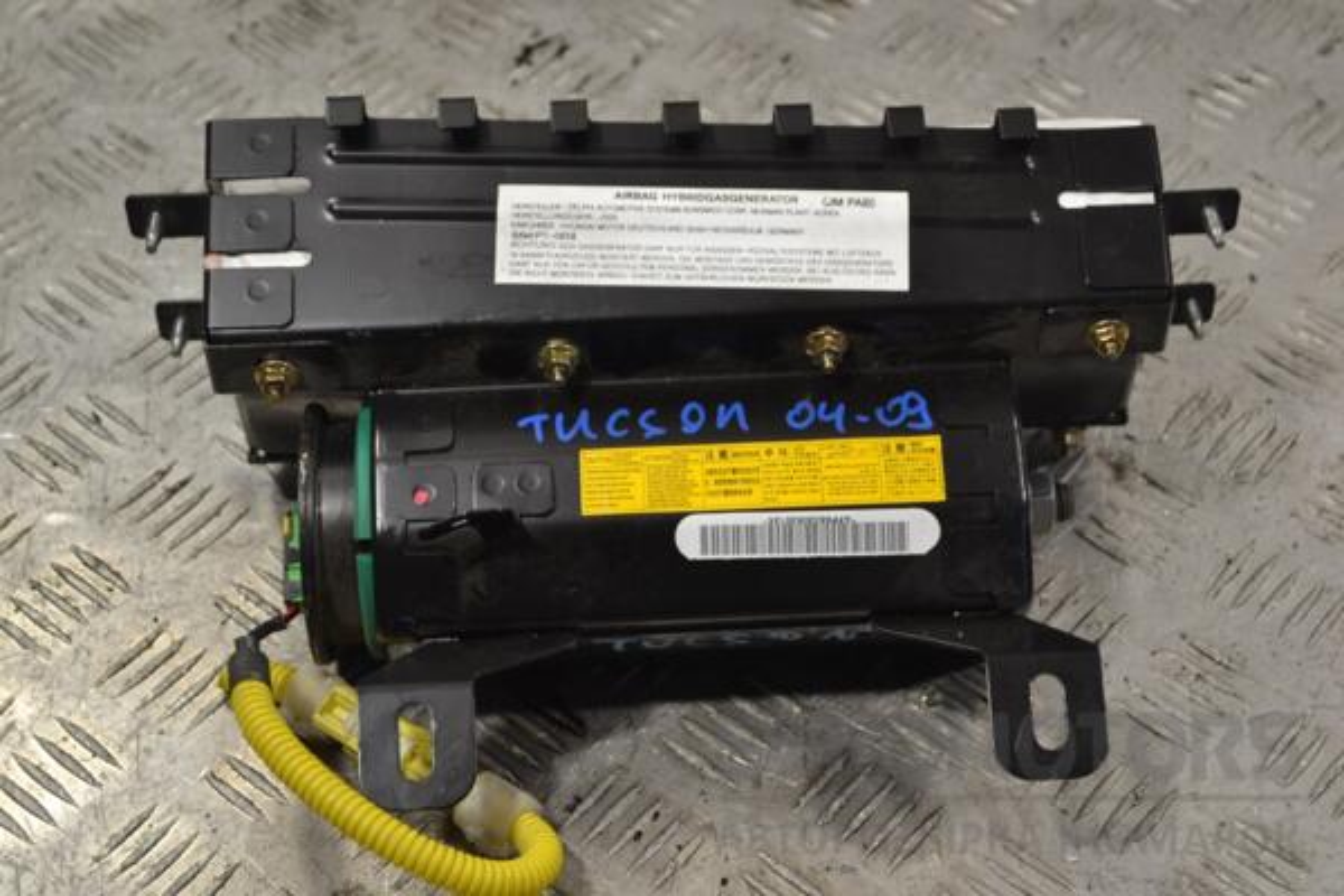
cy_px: 448
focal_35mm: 69
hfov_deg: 29.2
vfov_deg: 19.7
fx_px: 2576
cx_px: 672
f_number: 5.3
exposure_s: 1/100
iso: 400
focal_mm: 46
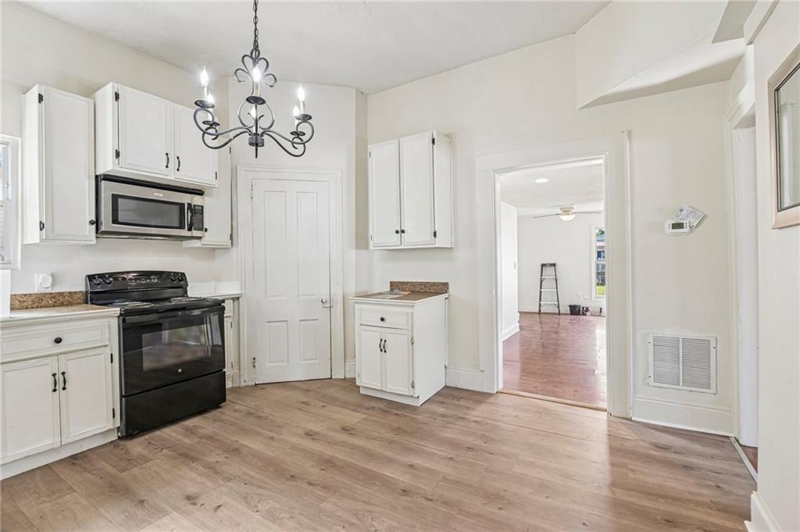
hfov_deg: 96.8
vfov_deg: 73.7
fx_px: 355
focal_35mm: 16
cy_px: 266
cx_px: 400
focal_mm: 16
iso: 360
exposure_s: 1/15
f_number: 8
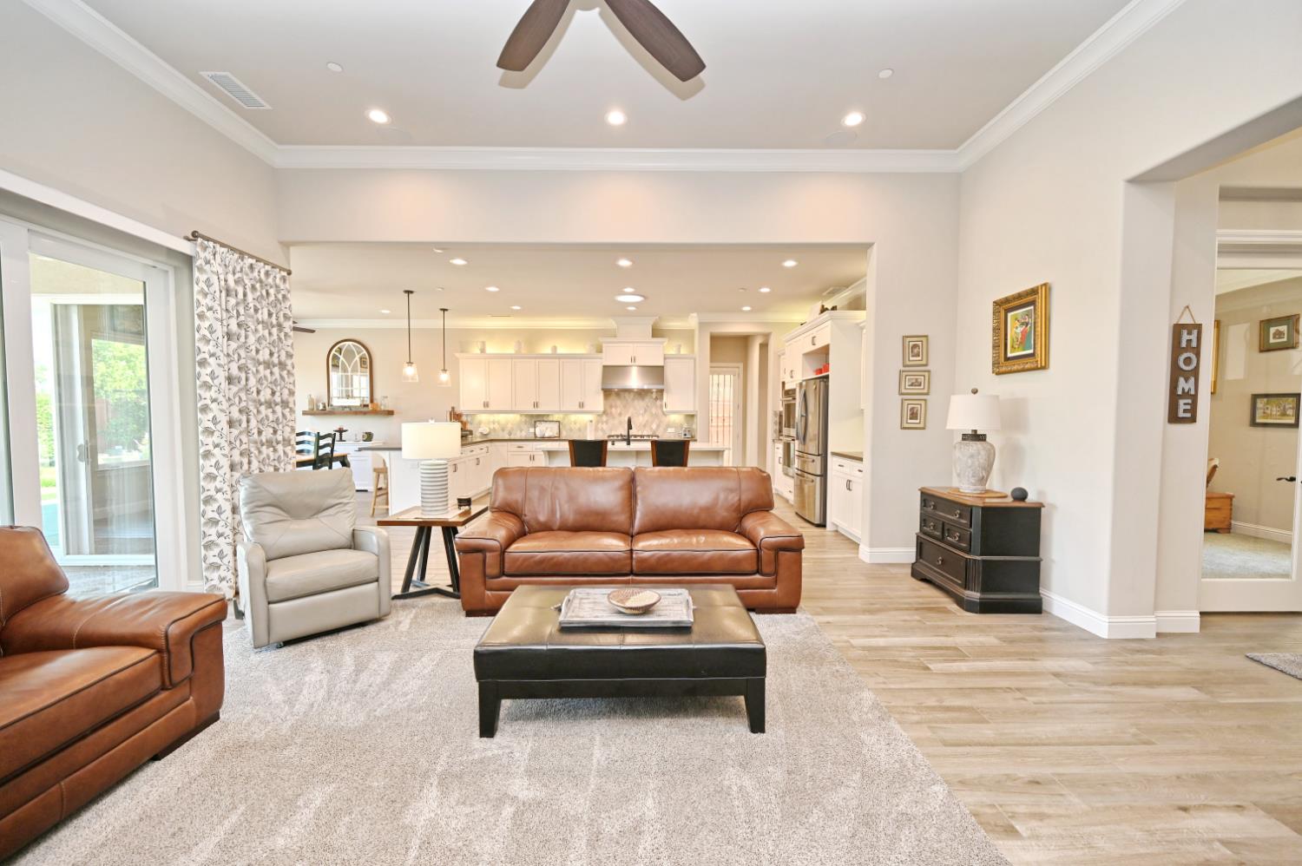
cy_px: 433
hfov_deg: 104.3
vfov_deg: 81.1
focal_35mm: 14
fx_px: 506
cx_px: 651
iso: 360
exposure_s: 1/60
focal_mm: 14
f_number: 4
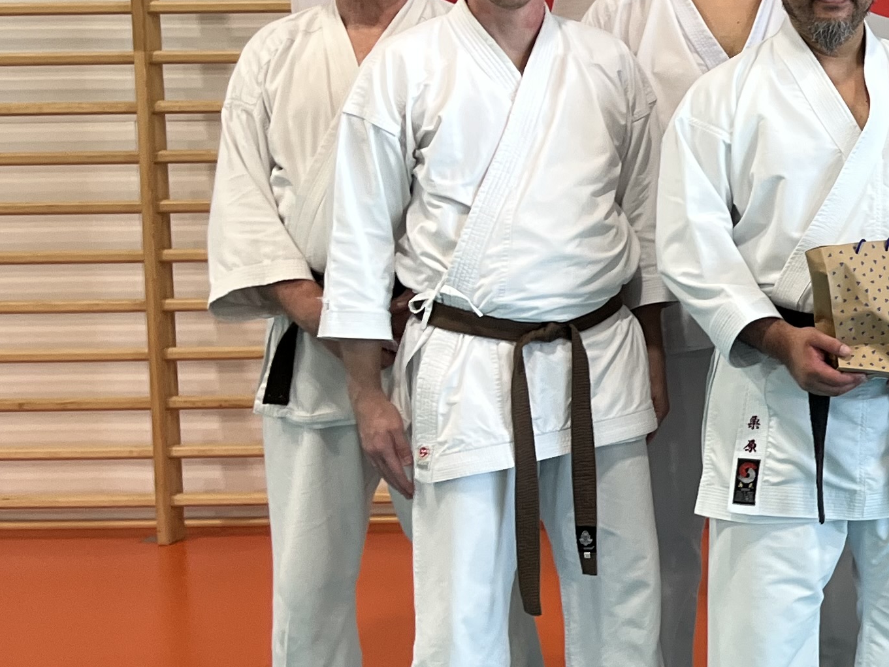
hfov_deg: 22.2
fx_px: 1978
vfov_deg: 19.1
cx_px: 1211
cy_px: 200
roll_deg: -1.1
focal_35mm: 77
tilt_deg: -4.2
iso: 125
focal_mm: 5.1
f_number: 1.6
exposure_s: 1/122
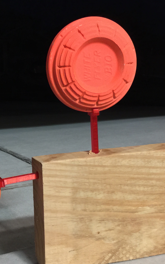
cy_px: 141
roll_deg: +1.2
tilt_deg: -8.7
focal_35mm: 47
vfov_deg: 42.6
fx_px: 338
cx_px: 24
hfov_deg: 26.7
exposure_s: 1/4
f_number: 2.2
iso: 100
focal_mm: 4.15
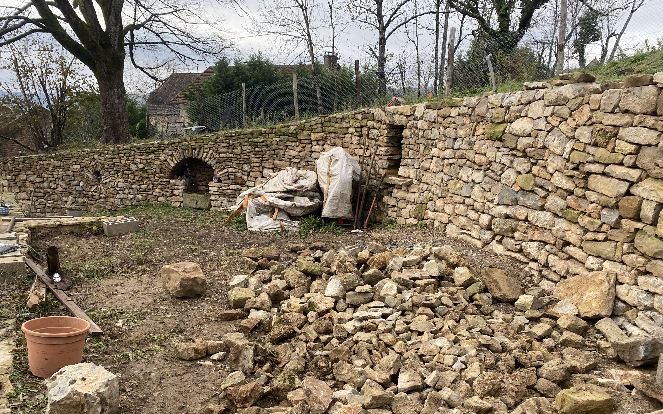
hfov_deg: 62.9
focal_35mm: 30
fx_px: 542
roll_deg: -1.2
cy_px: 260
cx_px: 326
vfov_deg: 41.5
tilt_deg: -15.9
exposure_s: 1/588
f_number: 1.8
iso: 32
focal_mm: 4.25
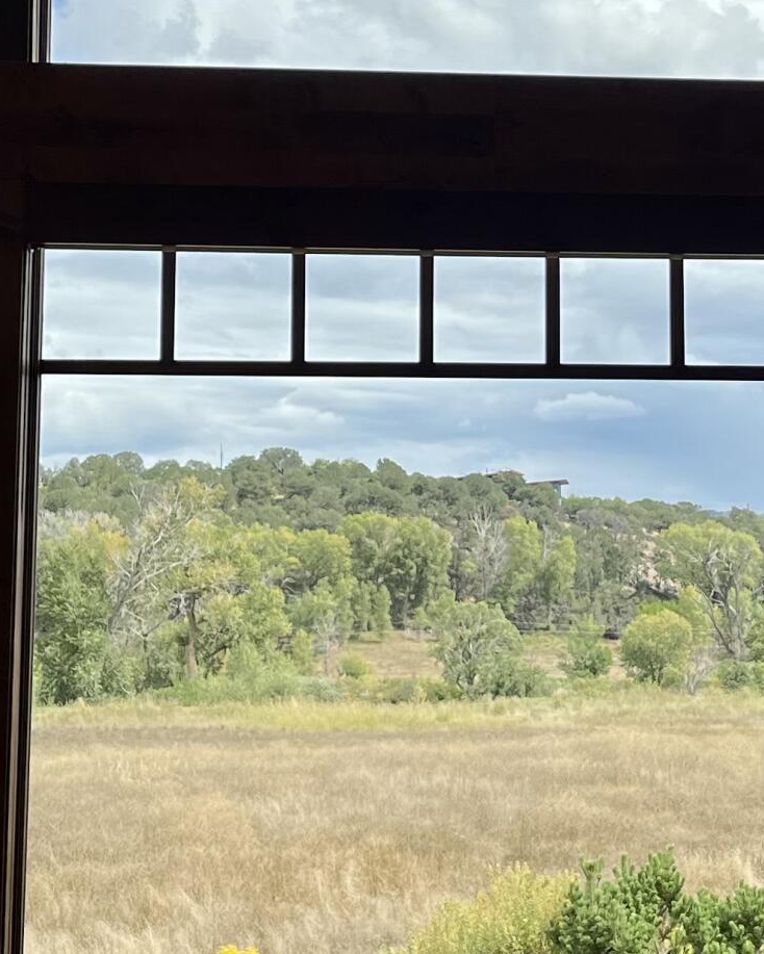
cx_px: 632
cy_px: 414
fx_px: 2345
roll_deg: +0.6
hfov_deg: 18.3
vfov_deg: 23.0
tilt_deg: +6.2
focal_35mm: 83
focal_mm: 5.1
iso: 50
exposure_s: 1/2101
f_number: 1.6
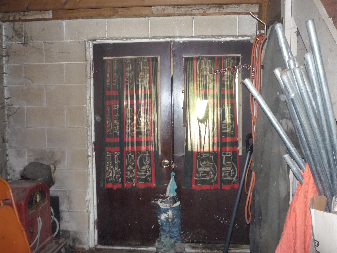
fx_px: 312
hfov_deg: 56.8
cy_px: 126
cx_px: 168
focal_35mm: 32
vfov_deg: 44.2
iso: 320
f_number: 3.3
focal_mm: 5.2
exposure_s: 1/8
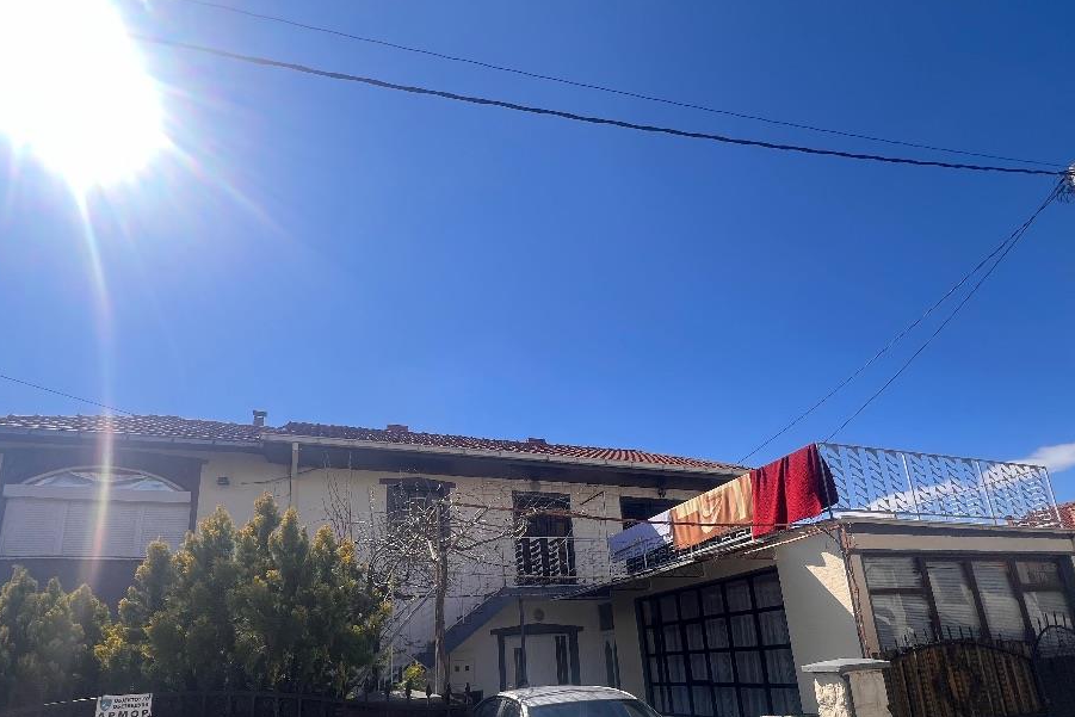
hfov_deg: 90.0
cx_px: 531
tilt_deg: +15.0
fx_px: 538
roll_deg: +3.6
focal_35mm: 18
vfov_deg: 64.4
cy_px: 513
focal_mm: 1.57
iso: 32
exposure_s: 1/1553
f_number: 1.8
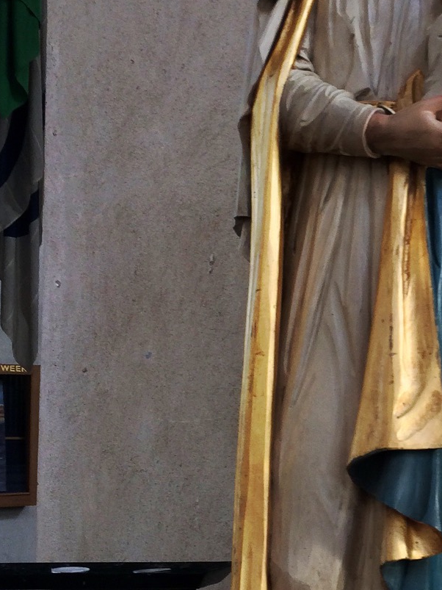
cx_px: 512
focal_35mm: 74
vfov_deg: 26.3
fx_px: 1260
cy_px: 348
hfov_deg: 18.9
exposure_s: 1/33
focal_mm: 4.15
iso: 50
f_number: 2.2
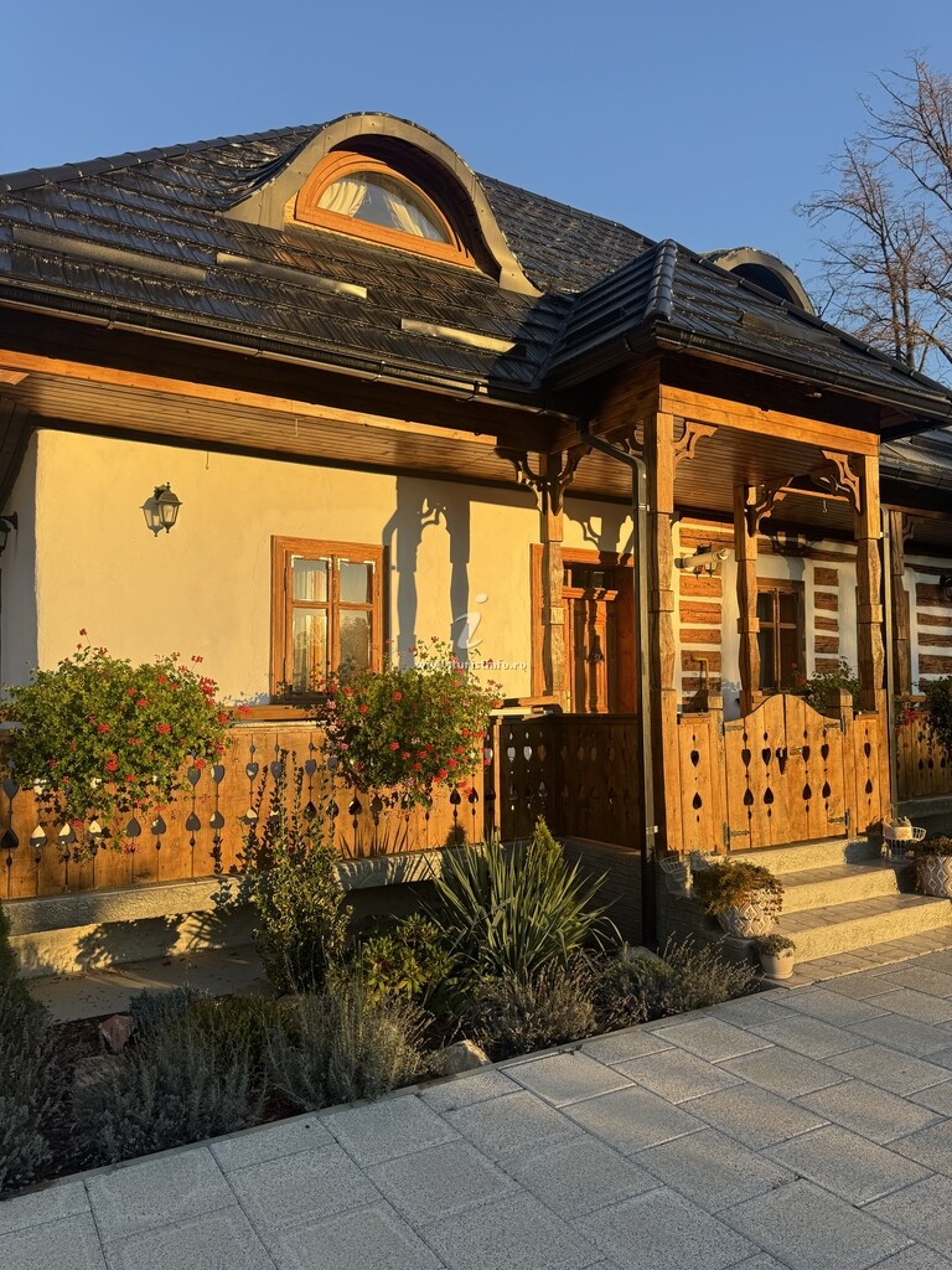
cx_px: 476
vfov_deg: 71.6
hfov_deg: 56.8
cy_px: 635
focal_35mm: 24
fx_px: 880
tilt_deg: +6.8
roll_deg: +1.5
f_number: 1.78
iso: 80
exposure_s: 1/1151
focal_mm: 6.76
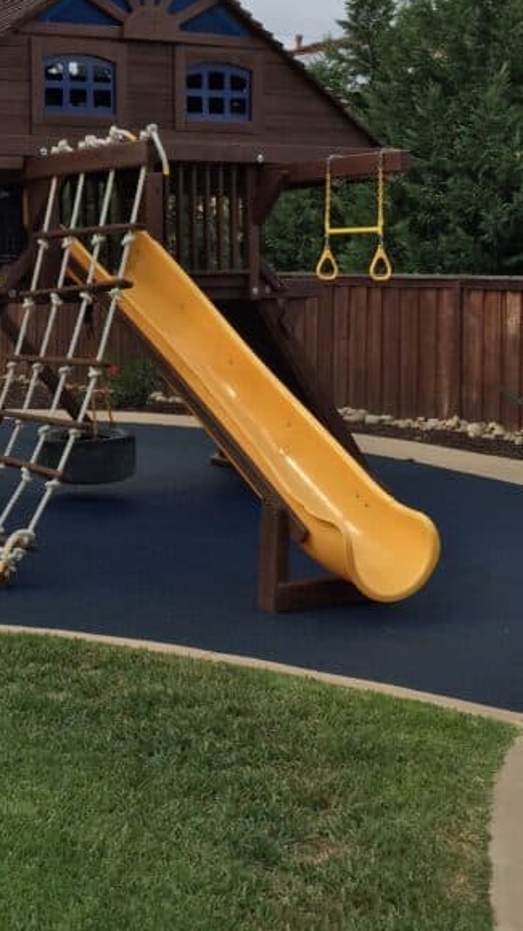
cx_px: -31
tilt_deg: -1.9
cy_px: 314
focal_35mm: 56
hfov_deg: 20.6
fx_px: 1381
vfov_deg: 36.9
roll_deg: -1.2
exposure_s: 1/2326
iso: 32
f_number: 2.2
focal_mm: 4.15
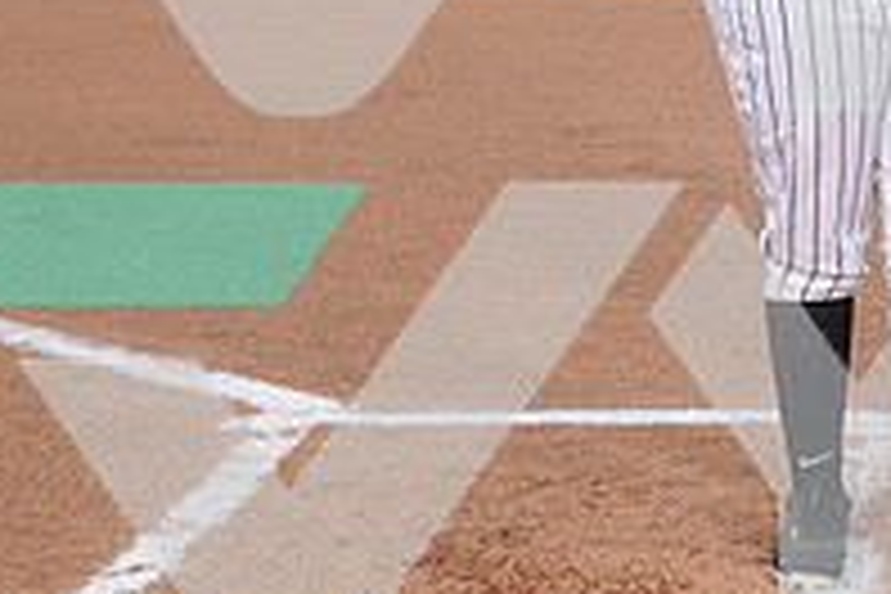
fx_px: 3193
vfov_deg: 10.5
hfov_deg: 15.3
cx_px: 1058
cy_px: -124
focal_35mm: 129
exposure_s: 1/400
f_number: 6.3
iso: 200
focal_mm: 44
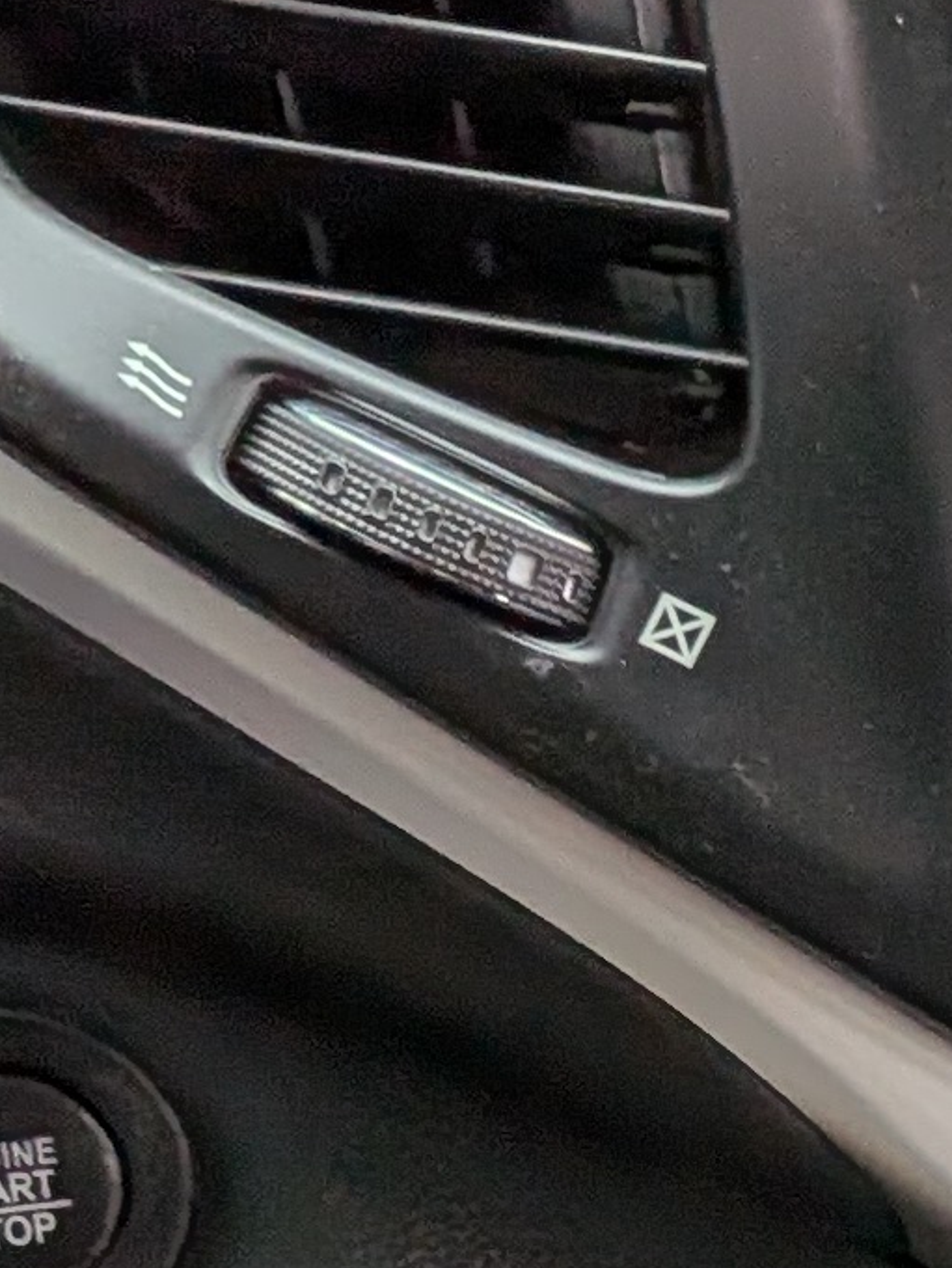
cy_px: 1884
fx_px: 5169
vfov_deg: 13.2
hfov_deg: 9.6
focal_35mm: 141
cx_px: 2101
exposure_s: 1/354
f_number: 1.7
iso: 26
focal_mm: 4.53
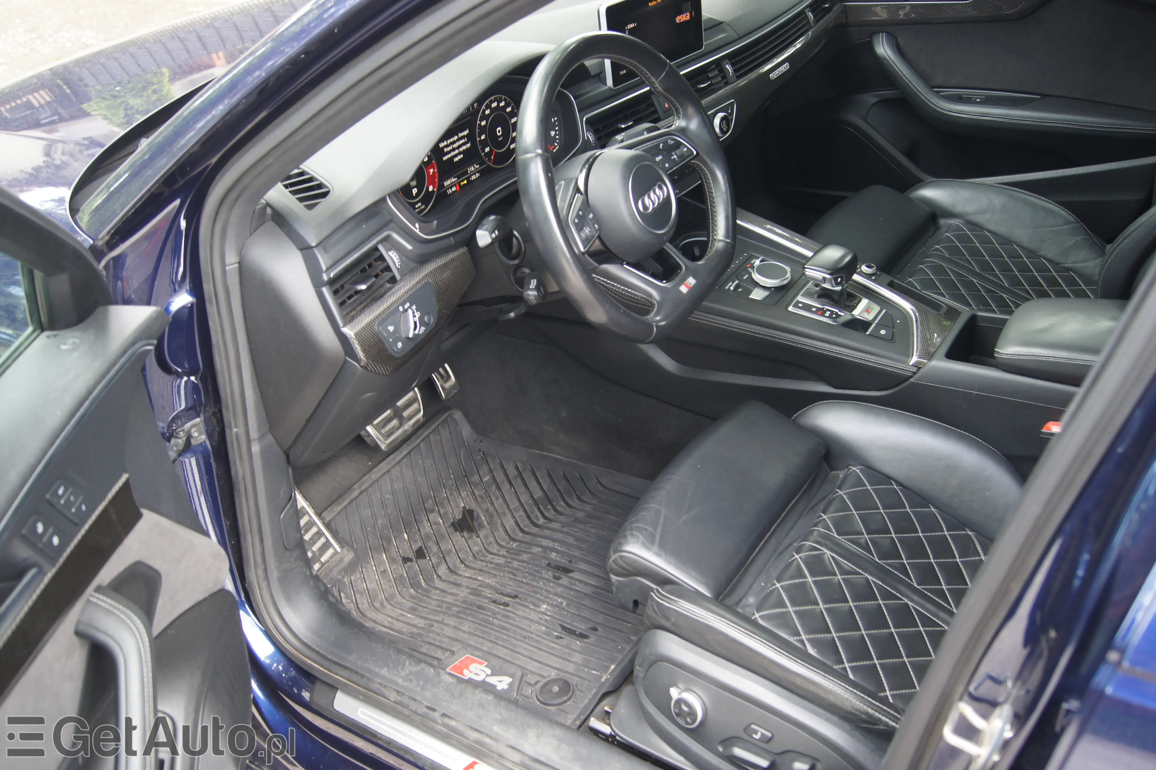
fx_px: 1059
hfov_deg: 57.2
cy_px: 385
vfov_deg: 39.9
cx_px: 578
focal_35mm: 33
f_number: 4
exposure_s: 1/40
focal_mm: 22
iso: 250
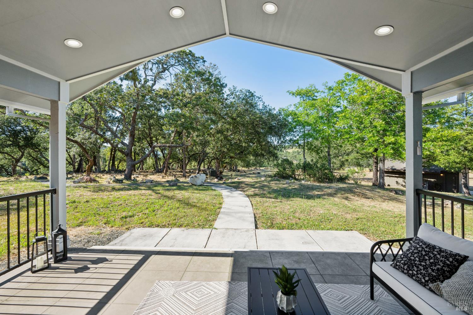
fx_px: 184
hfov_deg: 104.3
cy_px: 158
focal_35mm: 14
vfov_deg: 81.2
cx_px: 236
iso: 250
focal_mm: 14
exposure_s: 1/200
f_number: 9
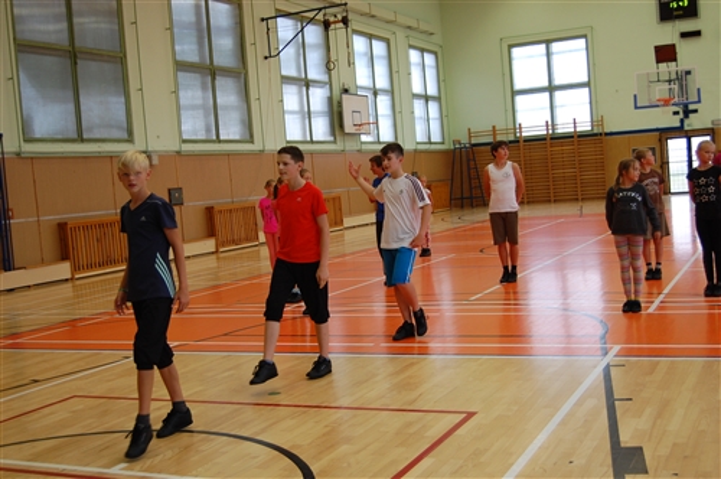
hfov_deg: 43.7
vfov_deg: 29.8
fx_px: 900
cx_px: 360
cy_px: 240
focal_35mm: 45
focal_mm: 30
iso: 400
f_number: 4.5
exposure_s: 1/80
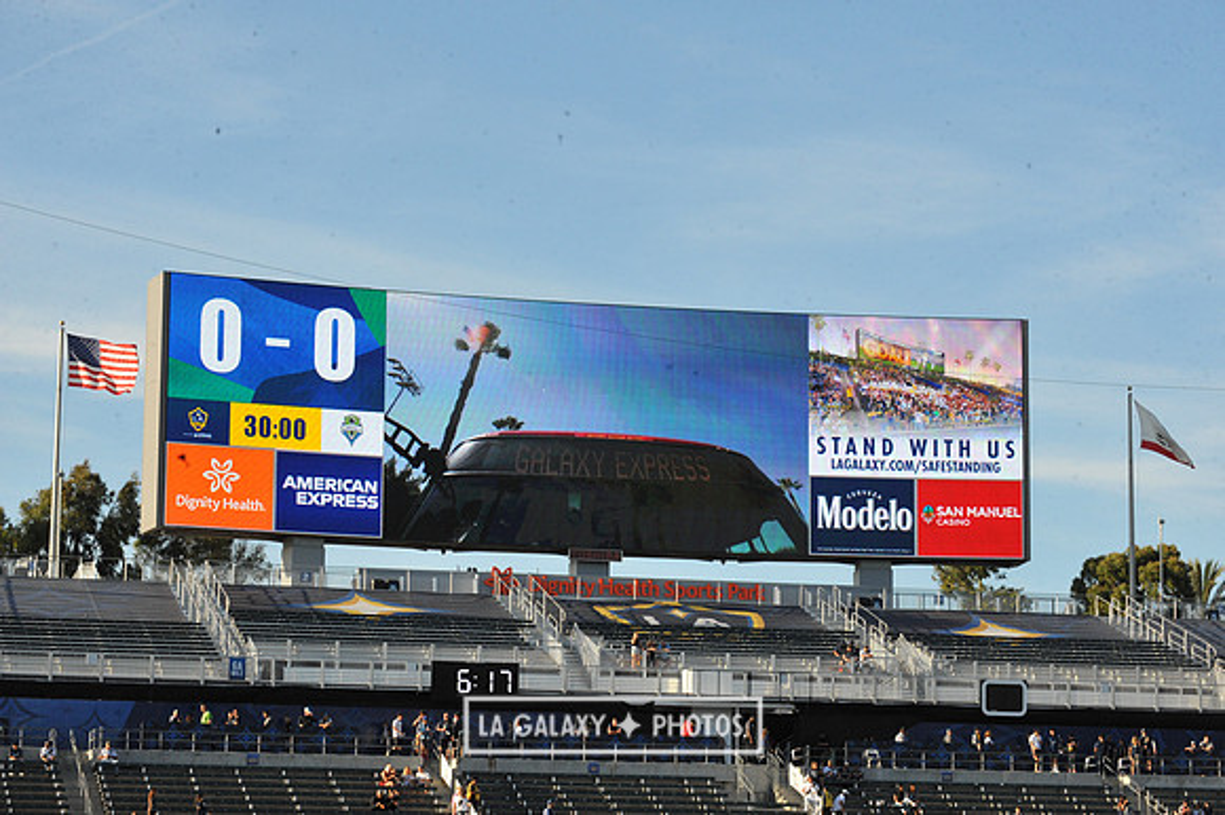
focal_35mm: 120
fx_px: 4081
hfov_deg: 17.1
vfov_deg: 11.4
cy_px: 408
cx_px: 612
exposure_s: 1/800
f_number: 14
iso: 1600
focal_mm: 120
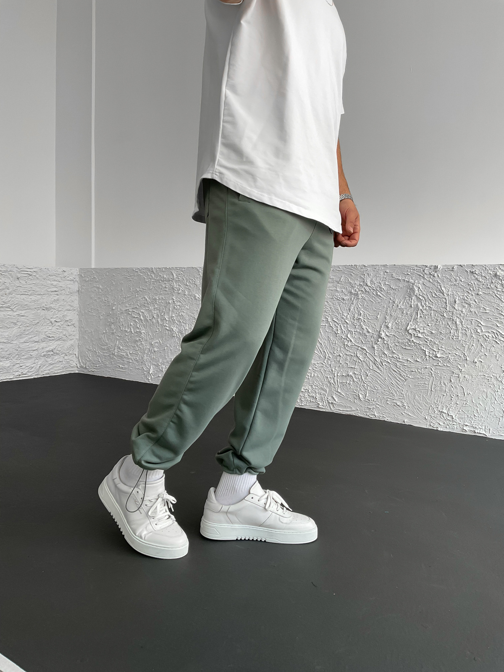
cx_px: 252
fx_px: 563
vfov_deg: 61.7
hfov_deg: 48.2
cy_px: 336
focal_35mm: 29
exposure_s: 1/120
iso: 32
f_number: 1.8
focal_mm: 3
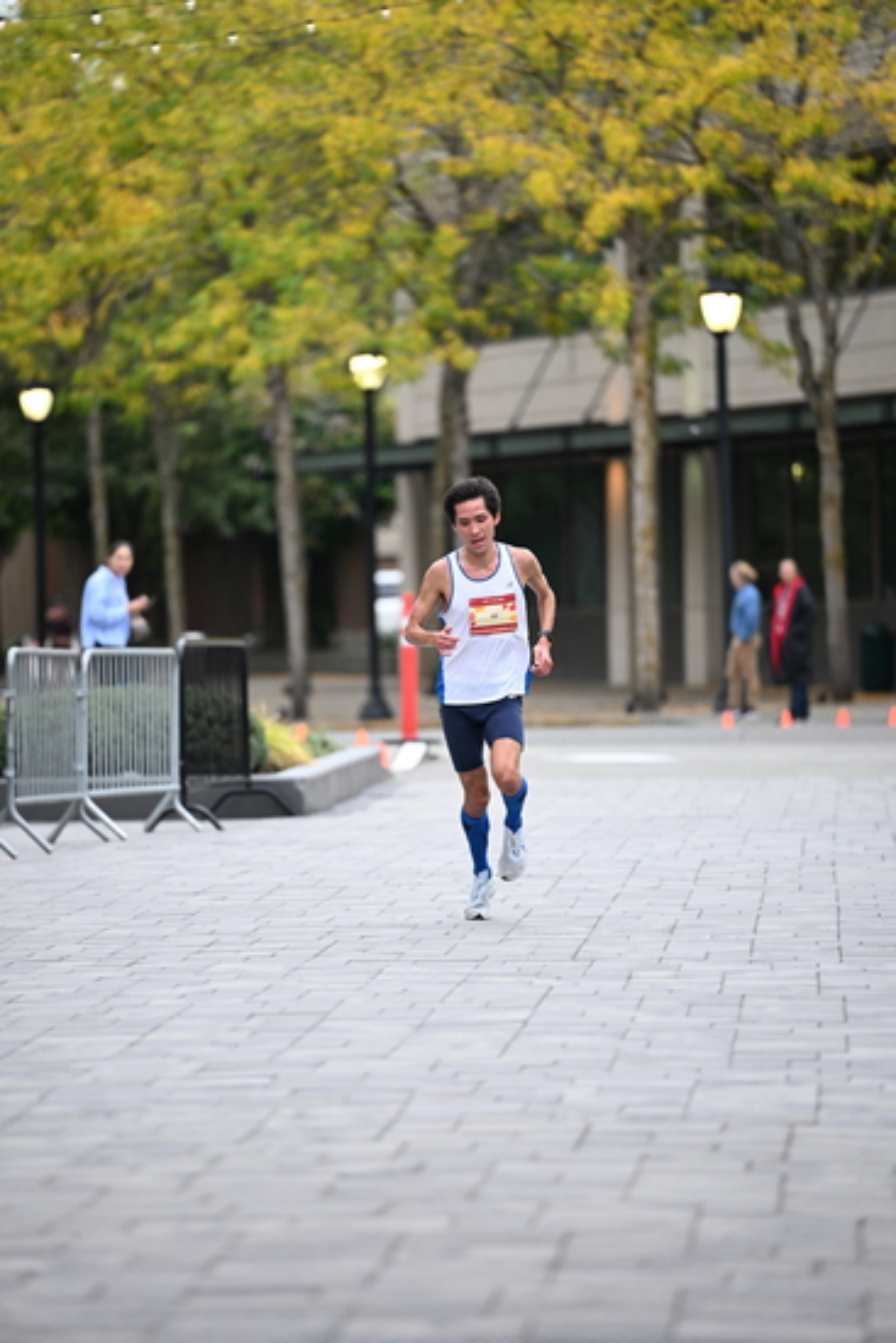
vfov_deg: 10.3
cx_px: 448
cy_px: 672
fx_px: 7461
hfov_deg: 6.9
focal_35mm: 200
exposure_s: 1/800
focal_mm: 200
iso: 1600
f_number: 2.8
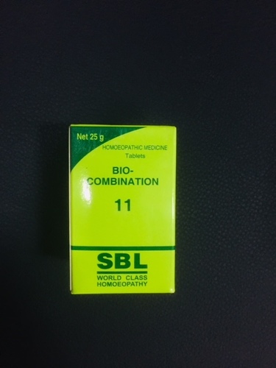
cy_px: 184
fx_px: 308
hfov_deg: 48.2
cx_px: 138
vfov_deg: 61.7
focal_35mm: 29
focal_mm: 4.15
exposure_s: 1/33
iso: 125
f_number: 2.2
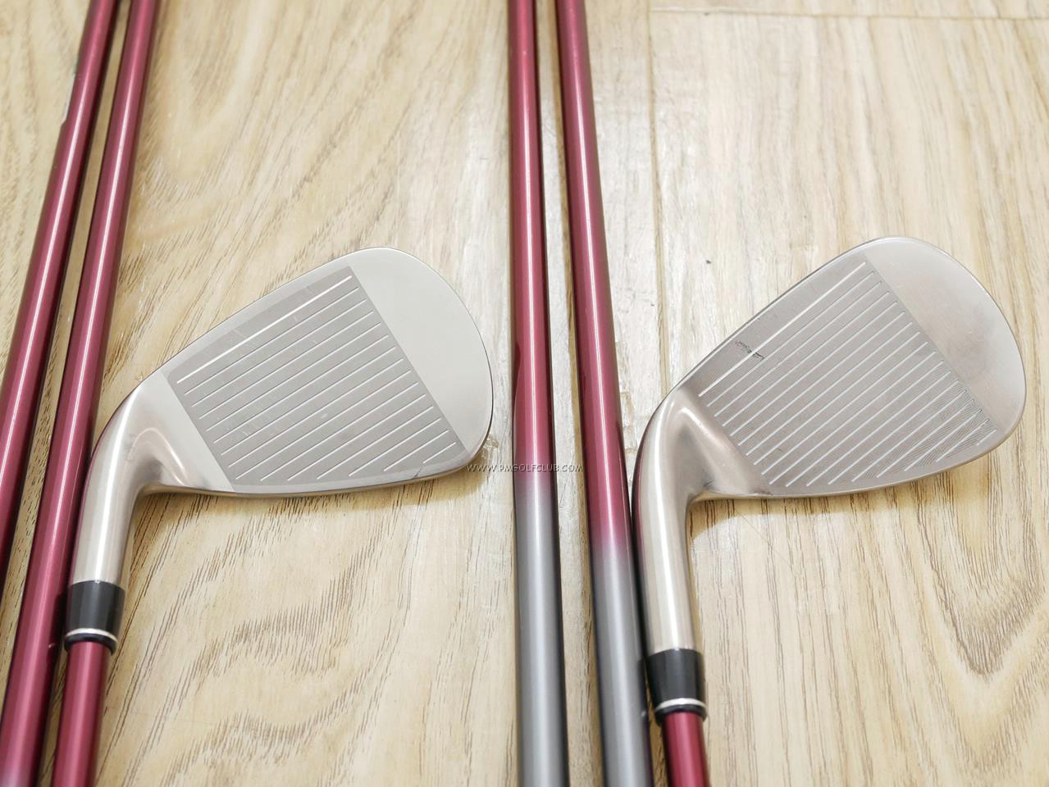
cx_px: 524
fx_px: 1516
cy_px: 394
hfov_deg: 38.2
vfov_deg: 29.1
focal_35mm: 50
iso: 1600
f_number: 4.5
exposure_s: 1/40
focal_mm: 25
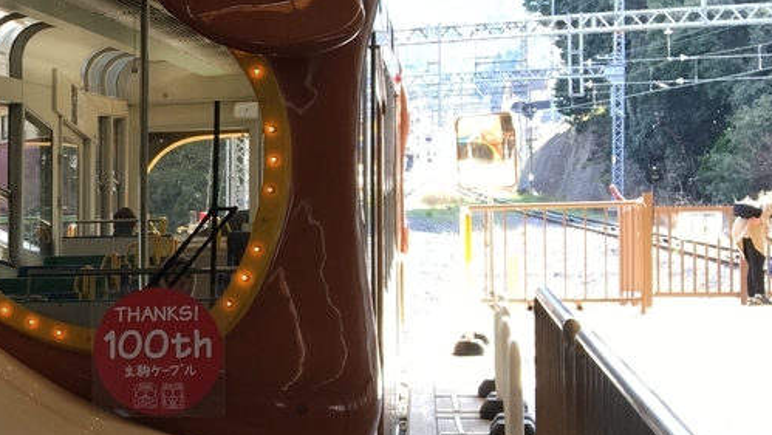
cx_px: -94
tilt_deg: -0.9
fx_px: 1556
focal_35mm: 76
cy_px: 297
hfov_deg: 25.6
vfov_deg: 15.9
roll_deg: -0.9
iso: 25
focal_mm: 4.15
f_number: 2.2
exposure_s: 1/120
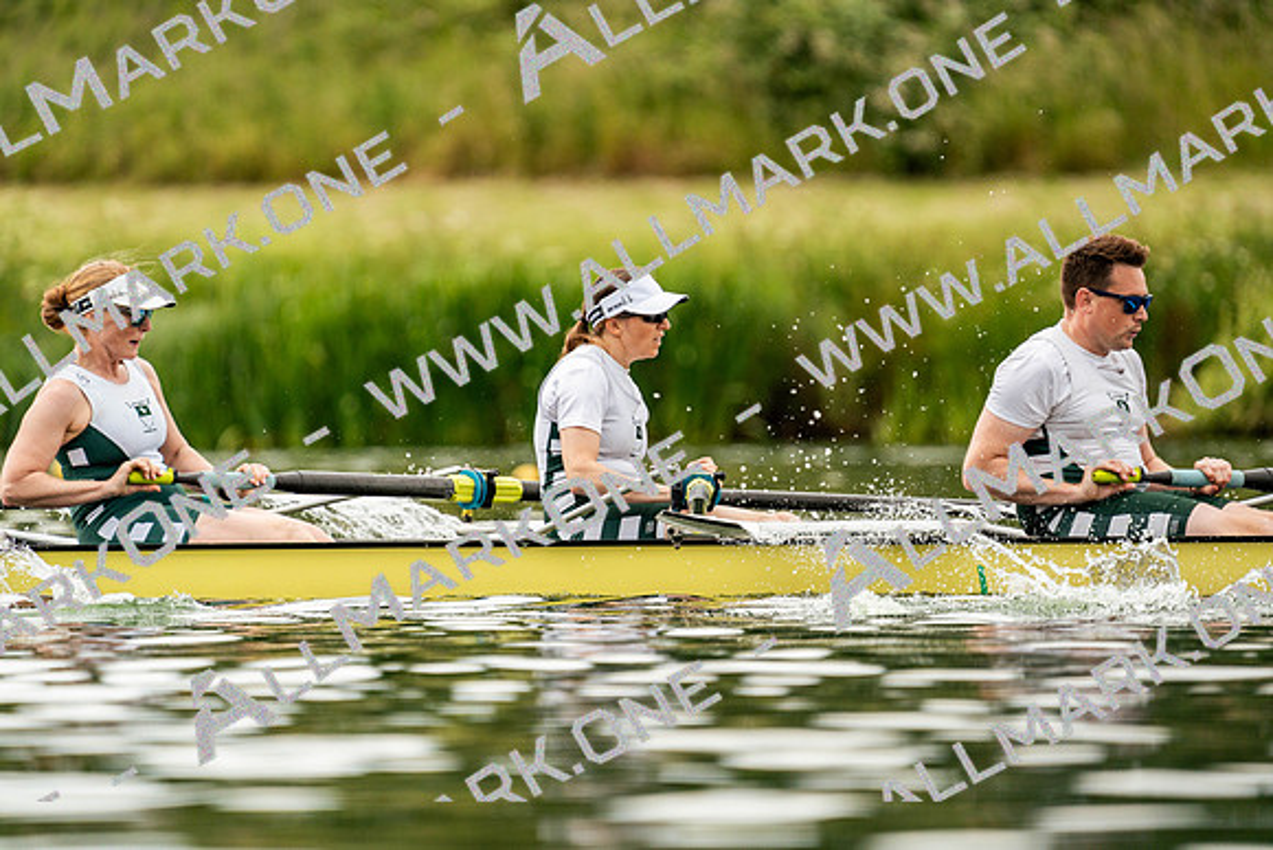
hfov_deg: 3.4
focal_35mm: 600
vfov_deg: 2.3
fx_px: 21221
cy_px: 425
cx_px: 636
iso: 500
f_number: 6.3
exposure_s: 1/2000
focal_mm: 600
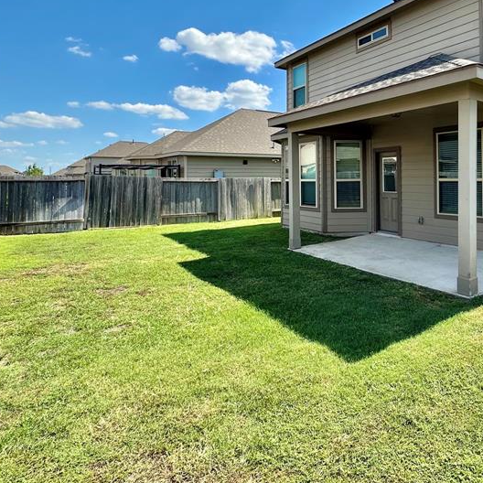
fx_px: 379
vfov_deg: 63.5
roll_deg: +0.4
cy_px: 164
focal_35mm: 24
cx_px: 381
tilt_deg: +2.3
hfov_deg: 60.2
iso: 40
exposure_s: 1/831
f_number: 2.2
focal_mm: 2.22
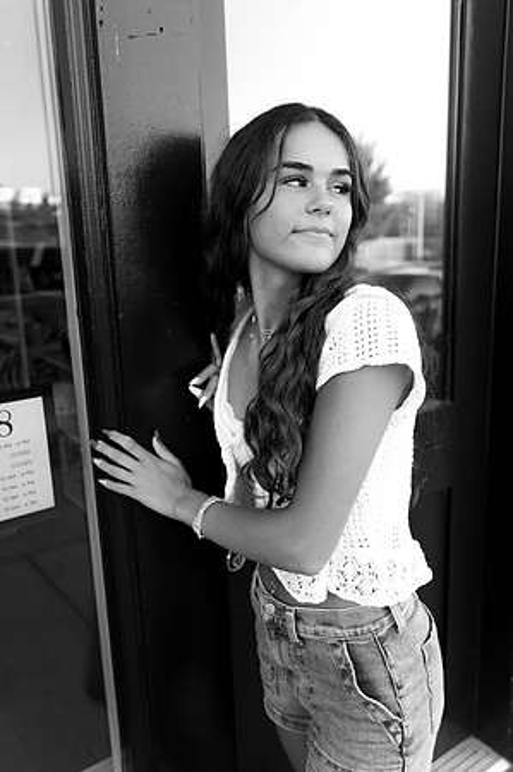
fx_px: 707
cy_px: 386
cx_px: 256
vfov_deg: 57.3
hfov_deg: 39.9
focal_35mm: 33
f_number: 4
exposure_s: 1/1250
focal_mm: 33
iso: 1600
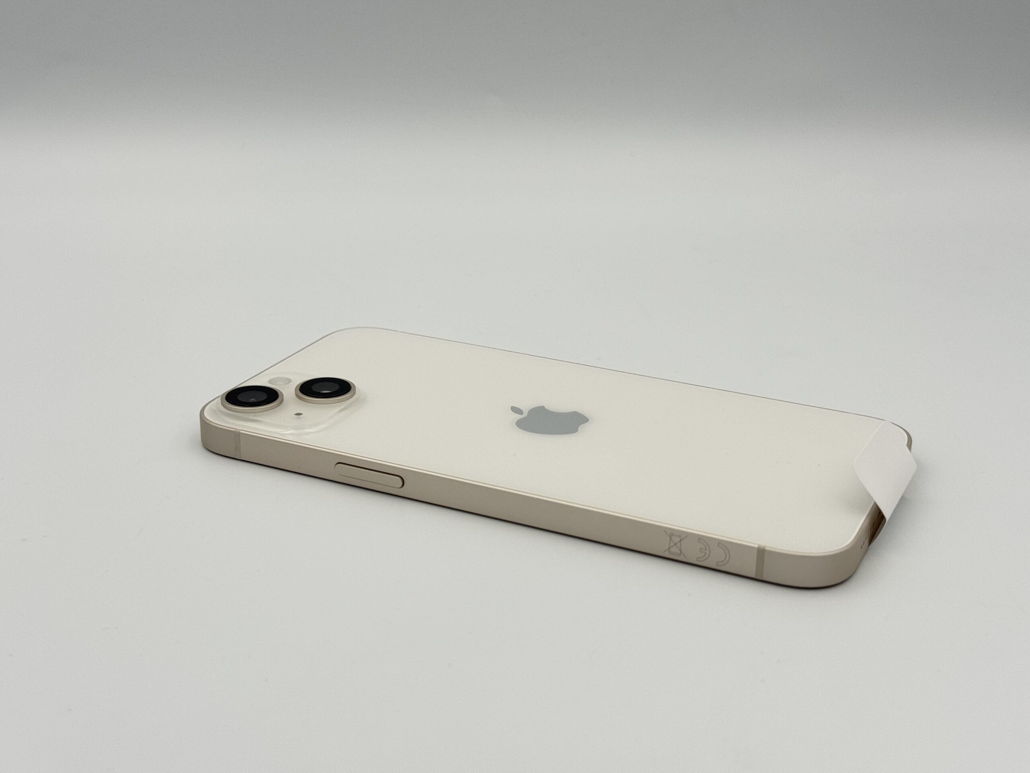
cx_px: 515
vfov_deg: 30.3
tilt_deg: -21.7
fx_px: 1428
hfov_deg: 39.7
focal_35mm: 48
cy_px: 386
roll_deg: -1.0
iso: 64
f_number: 1.78
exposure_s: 1/810
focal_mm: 6.76
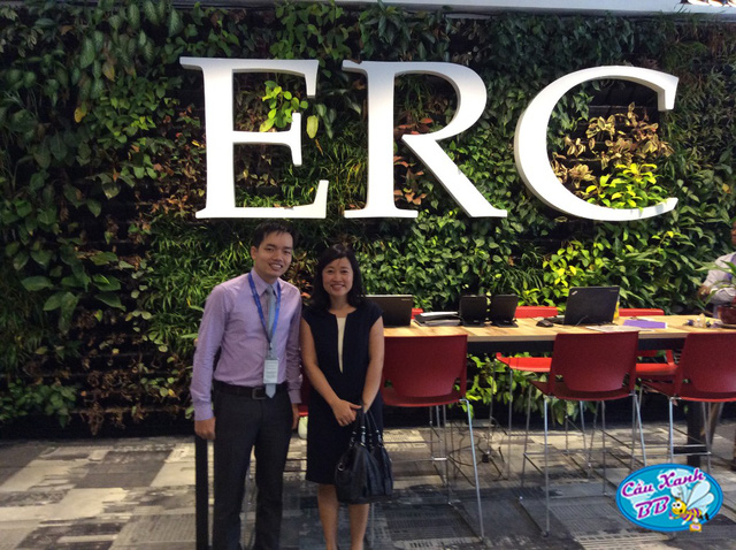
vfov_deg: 42.8
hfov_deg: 55.4
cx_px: 368
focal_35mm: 33
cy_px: 275
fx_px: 701
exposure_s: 1/24
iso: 160
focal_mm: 3.3
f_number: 2.4
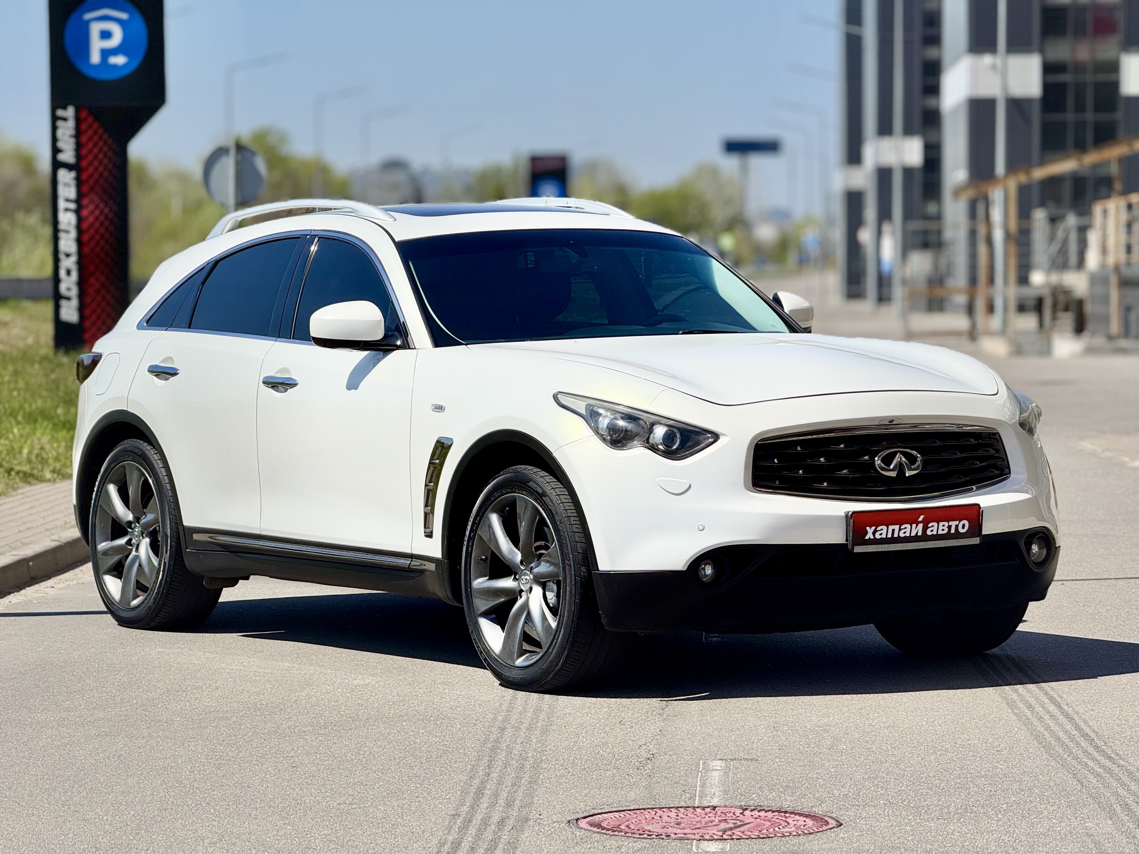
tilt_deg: -1.6
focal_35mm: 120
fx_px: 3948
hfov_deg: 16.4
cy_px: 427
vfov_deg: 12.3
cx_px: 570
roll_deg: +0.6
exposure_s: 1/2710
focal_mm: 15.66
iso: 50
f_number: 2.8
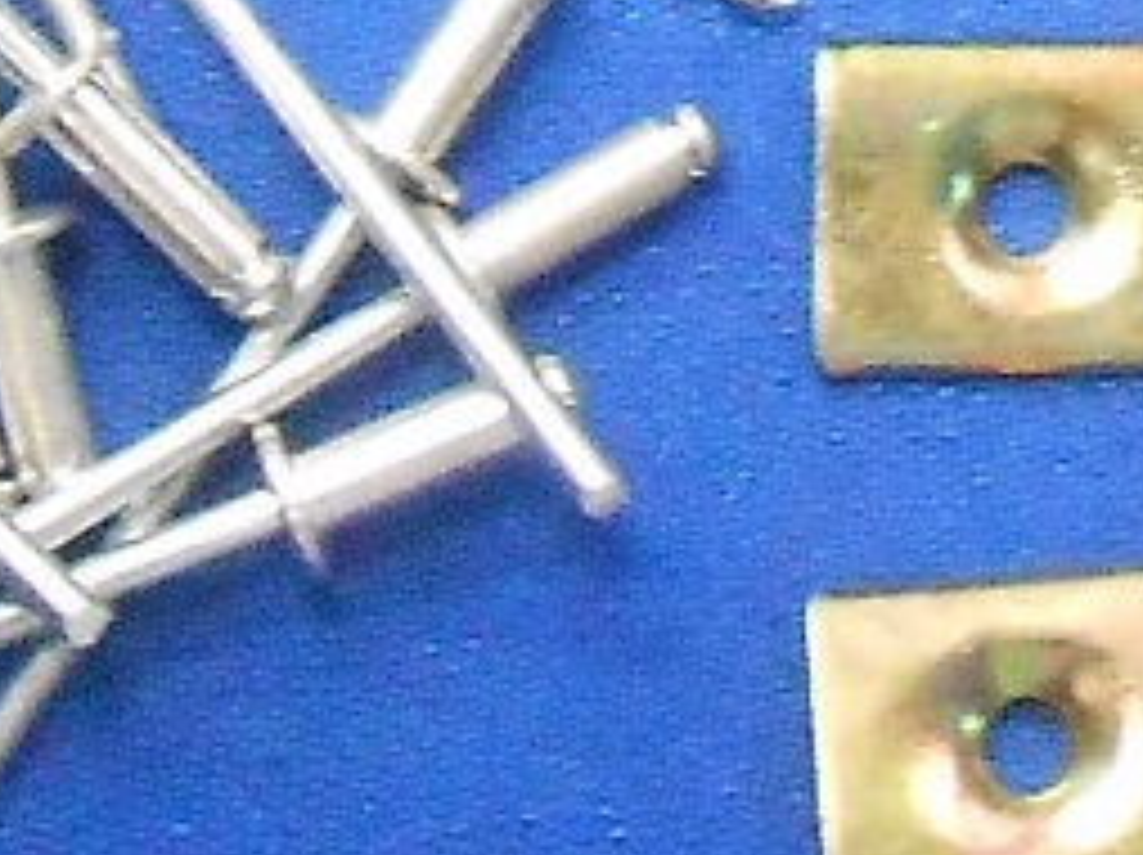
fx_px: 5608
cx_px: 1285
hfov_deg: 11.5
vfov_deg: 8.0
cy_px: -1276
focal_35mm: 170
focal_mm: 4.6
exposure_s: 1/25
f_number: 3.5
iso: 800
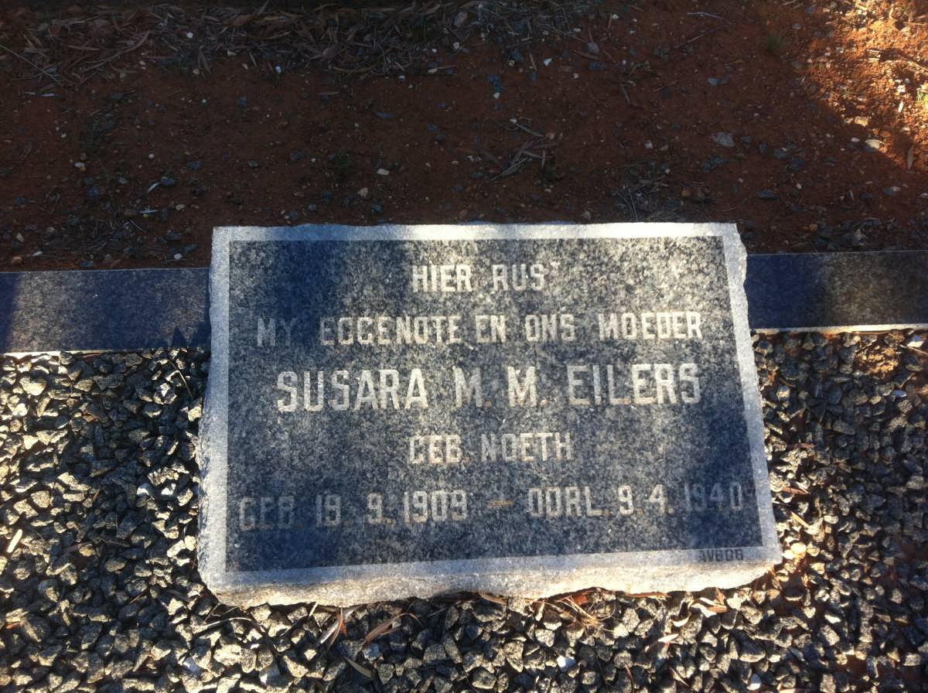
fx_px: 937
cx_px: 464
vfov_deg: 40.6
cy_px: 346
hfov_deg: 52.7
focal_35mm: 35
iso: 80
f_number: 2.8
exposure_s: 1/166
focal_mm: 3.85
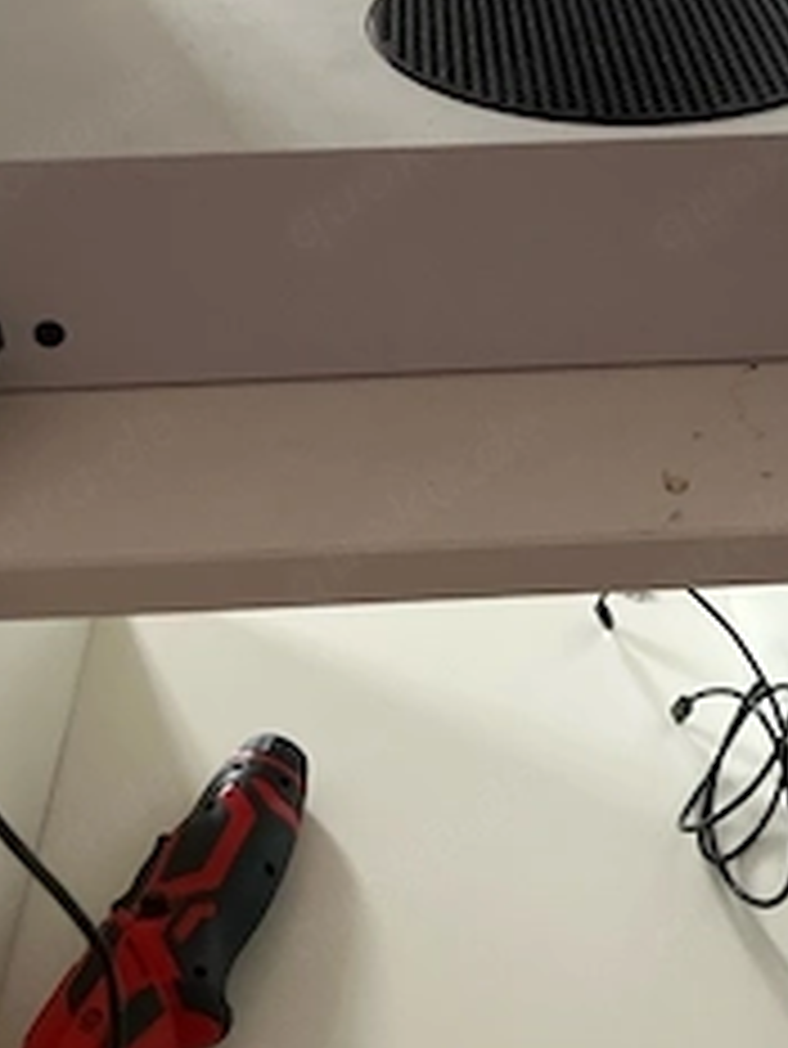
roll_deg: -0.9
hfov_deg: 30.2
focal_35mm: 48
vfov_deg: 38.0
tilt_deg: -28.3
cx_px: 468
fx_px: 1456
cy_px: 189
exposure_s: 1/47
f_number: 1.8
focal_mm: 3.99
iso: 320
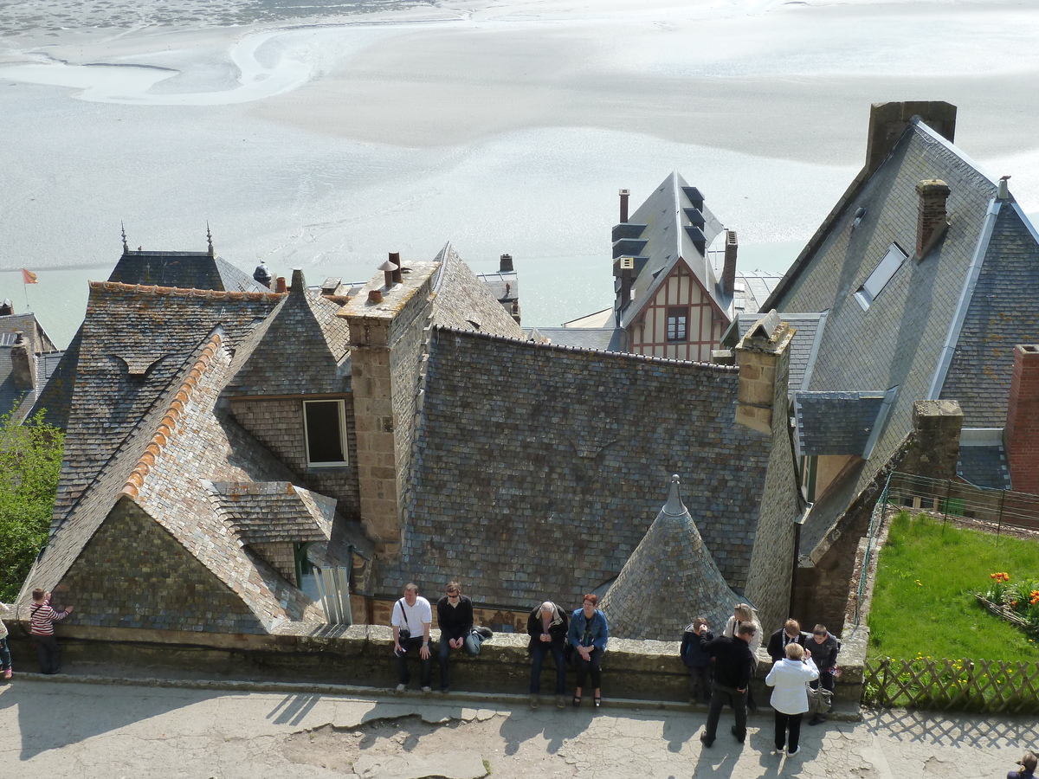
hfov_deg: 42.9
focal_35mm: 44
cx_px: 520
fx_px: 1321
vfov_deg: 32.9
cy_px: 390
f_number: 4.5
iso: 125
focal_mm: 7.3
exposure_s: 1/400
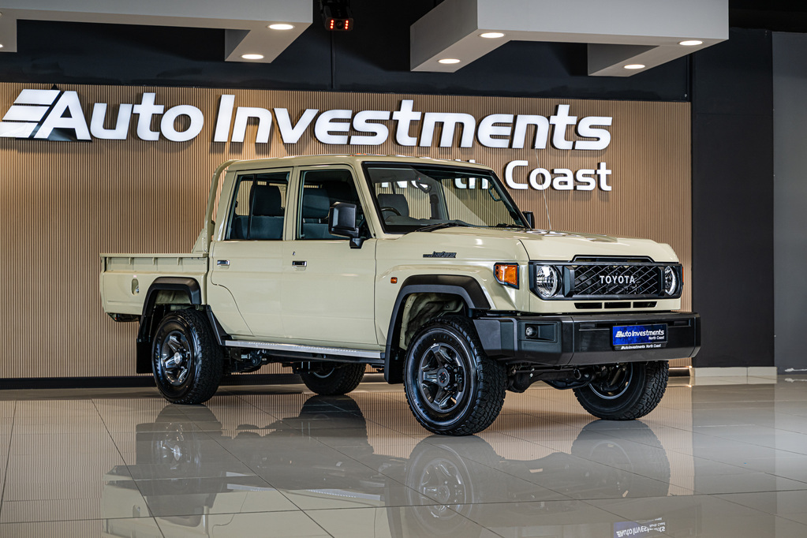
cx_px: 404
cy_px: 269
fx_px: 1412
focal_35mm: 63
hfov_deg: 31.9
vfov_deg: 21.6
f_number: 4
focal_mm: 63
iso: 320
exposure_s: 1/125
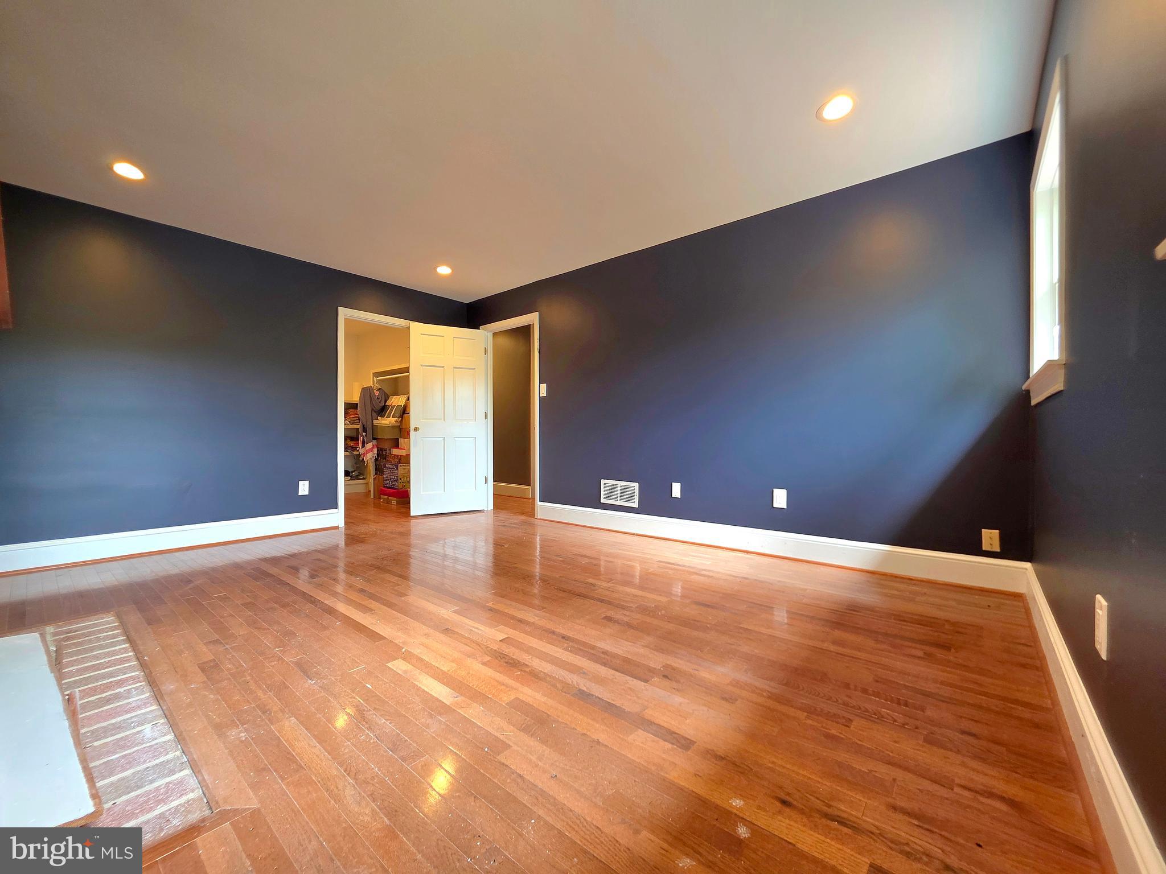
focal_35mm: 13
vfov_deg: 89.9
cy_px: 437
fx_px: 438
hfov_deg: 106.2
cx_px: 583
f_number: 1.9
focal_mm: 2.2
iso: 160
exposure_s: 1/60.2
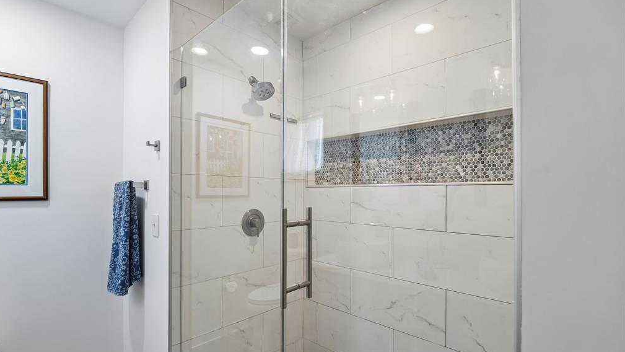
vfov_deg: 63.8
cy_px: 195
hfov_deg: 95.9
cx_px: 309
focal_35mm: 17
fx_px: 282
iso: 400
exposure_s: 1/10
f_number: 8
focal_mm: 16
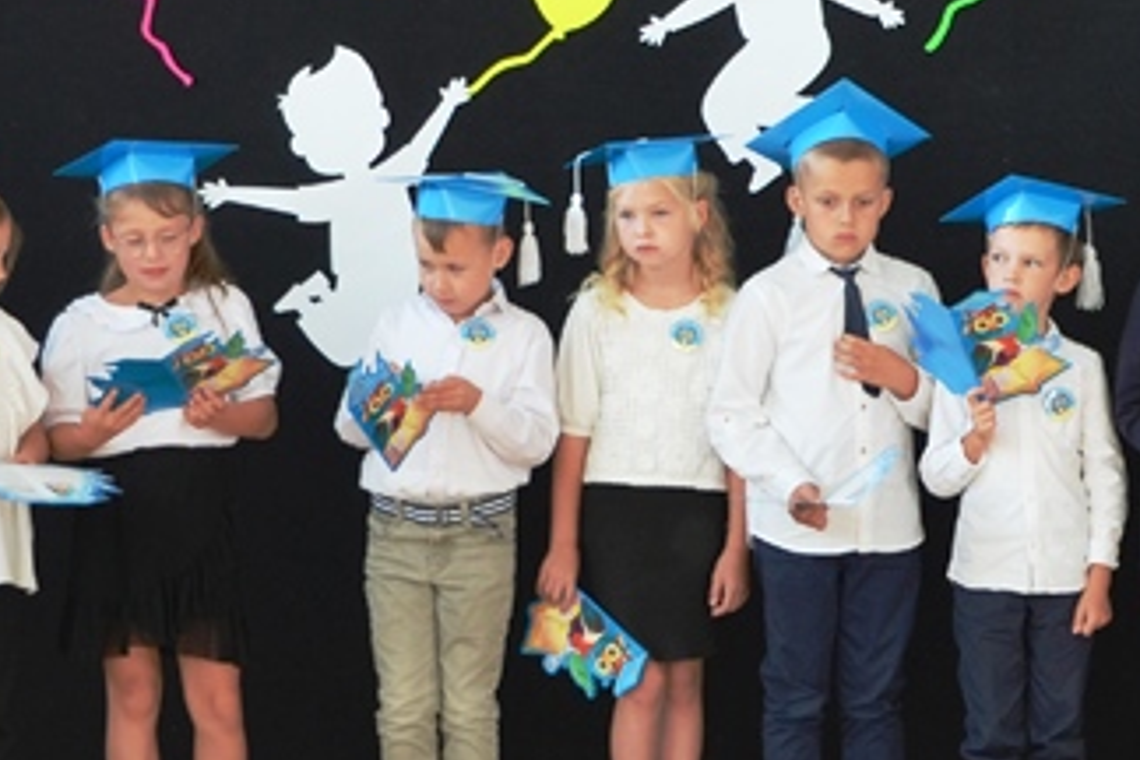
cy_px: 306
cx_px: 1263
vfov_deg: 7.3
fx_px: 5985
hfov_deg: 10.7
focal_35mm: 189
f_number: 5
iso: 400
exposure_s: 1/60
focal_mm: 40
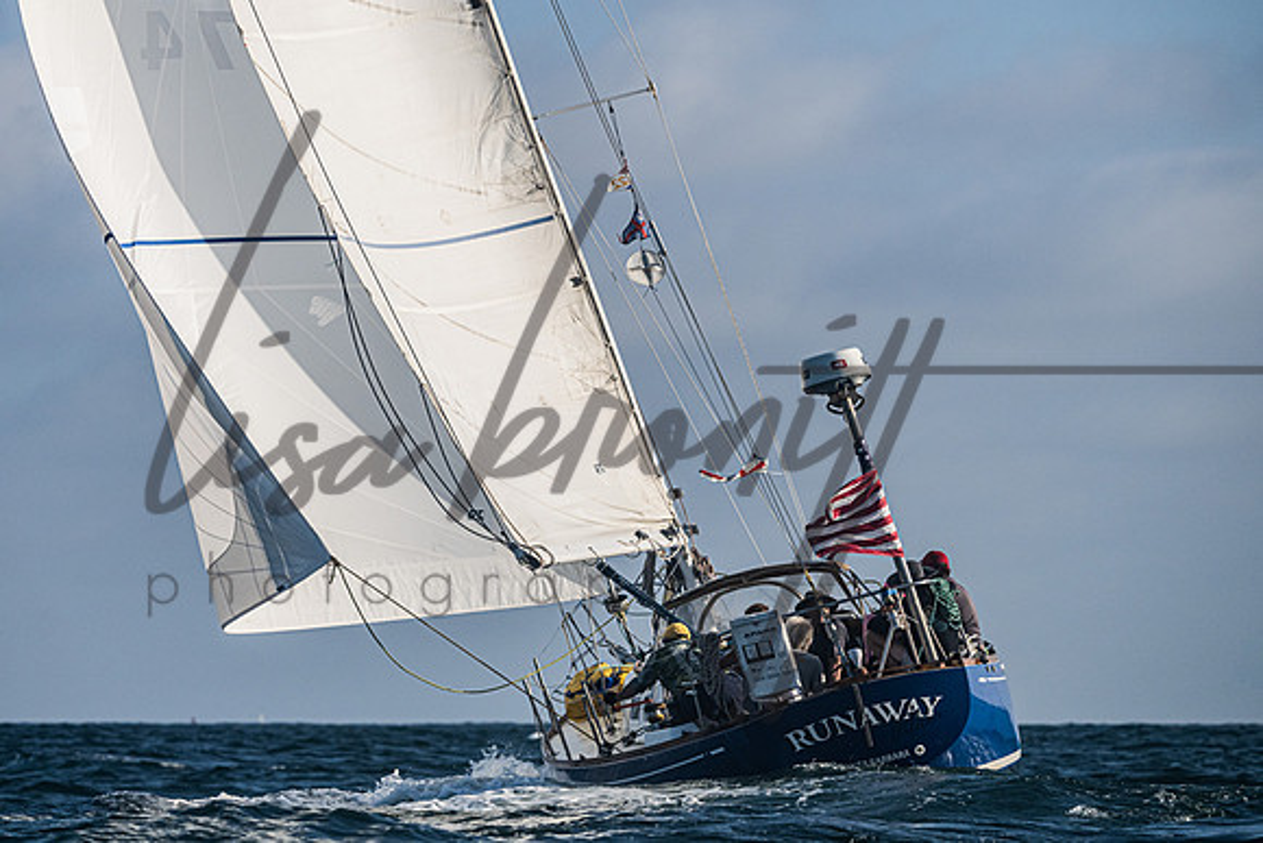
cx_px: 556
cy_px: 331
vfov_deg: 4.8
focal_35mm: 284
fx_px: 9969
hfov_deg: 7.2
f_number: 5.6
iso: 400
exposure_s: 1/8000
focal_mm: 210
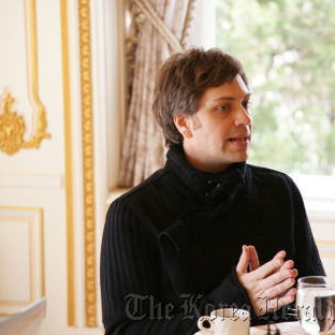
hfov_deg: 12.2
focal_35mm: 143
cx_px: 232
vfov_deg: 12.2
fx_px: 1566
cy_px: 159
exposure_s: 1/125
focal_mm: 105
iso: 640
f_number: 4.5
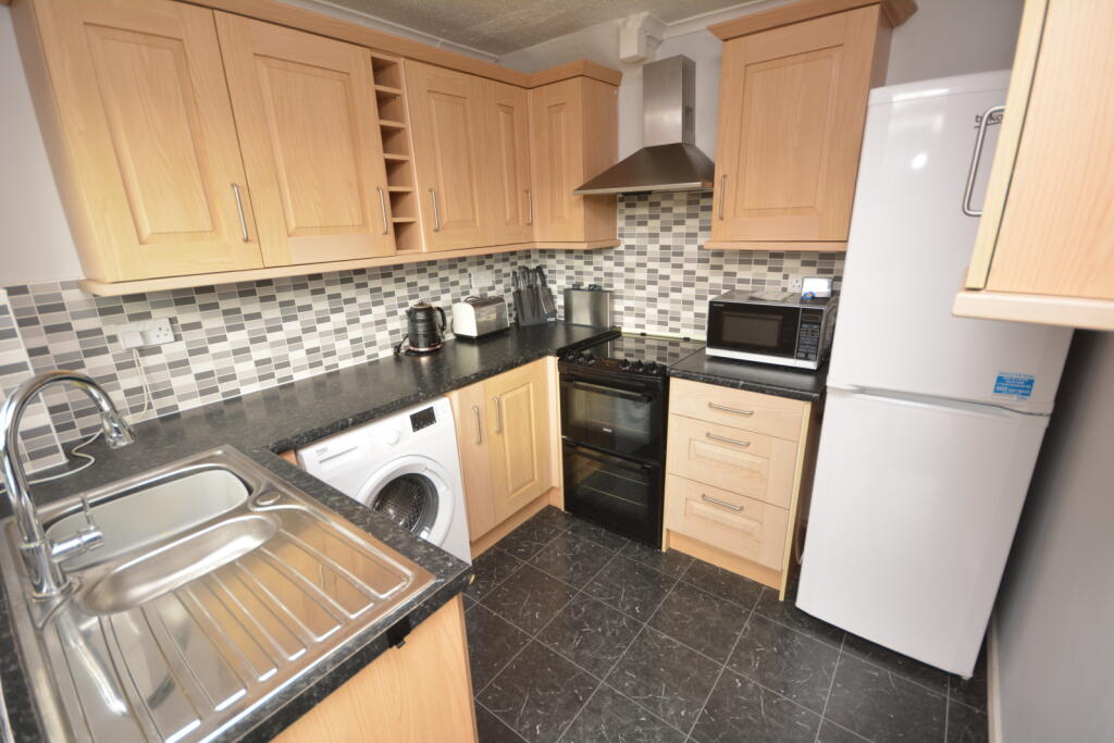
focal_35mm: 15
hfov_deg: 100.4
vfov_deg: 77.3
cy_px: 372
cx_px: 557
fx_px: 464
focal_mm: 10
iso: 200
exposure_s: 1/80
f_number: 4.5
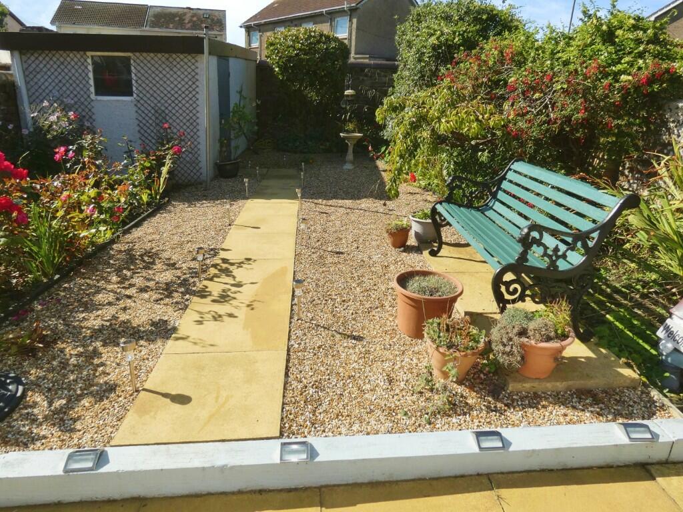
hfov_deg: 81.7
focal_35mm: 20
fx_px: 395
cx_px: 342
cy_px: 256
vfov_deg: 66.0
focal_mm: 3.6
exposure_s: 1/1000
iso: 80
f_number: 3.2
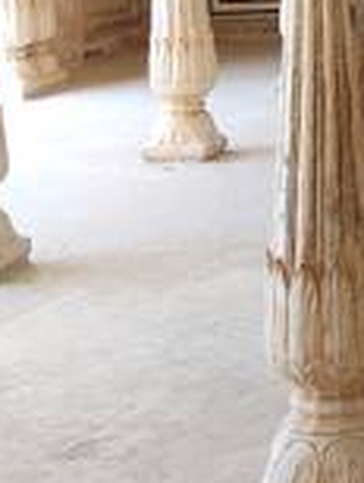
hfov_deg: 11.8
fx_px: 1566
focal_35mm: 112
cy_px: -38
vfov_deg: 17.0
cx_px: 741
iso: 64
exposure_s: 1/120
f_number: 1.8
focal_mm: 3.96
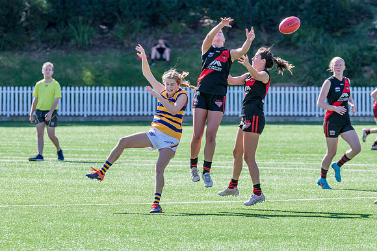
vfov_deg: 3.6
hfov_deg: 5.4
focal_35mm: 382
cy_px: 136
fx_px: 4003
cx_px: 174
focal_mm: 330
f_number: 9
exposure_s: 1/1600
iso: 800
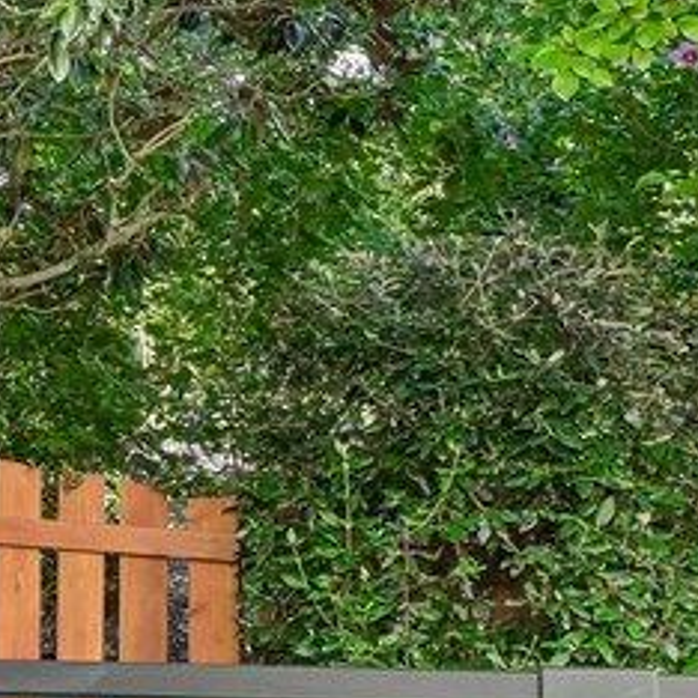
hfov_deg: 11.9
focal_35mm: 104
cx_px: -1175
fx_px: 2373
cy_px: 500
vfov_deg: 16.7
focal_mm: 14
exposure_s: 1/40
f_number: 8
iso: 110
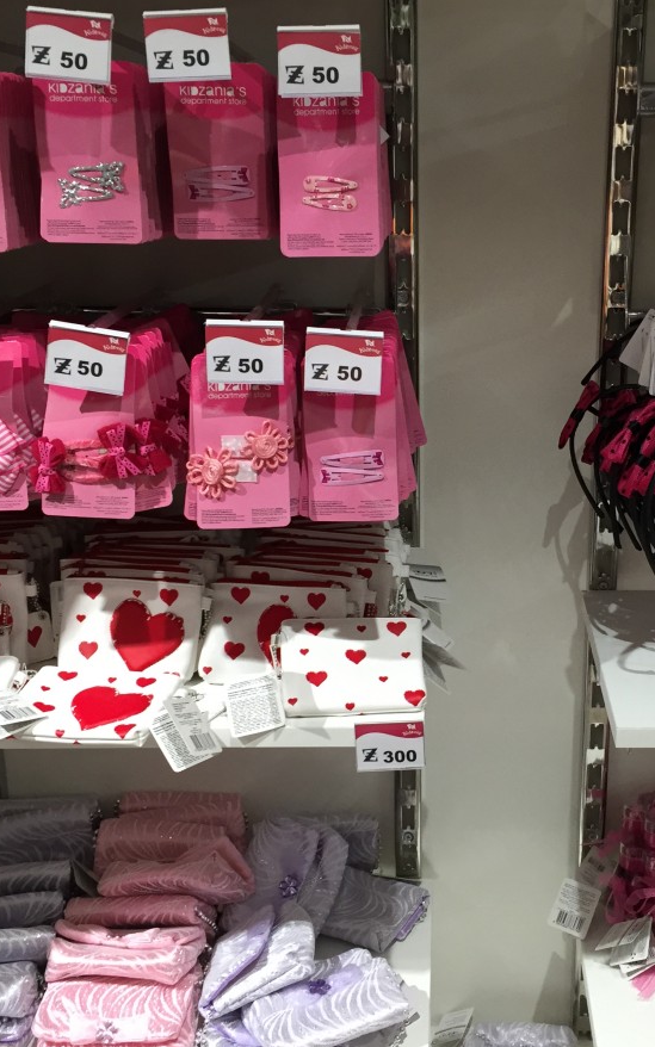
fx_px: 1199
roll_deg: +0.2
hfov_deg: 30.1
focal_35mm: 42
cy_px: 516
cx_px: 475
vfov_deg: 47.2
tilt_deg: -18.8
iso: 80
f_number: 2.2
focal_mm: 4.15
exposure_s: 1/30
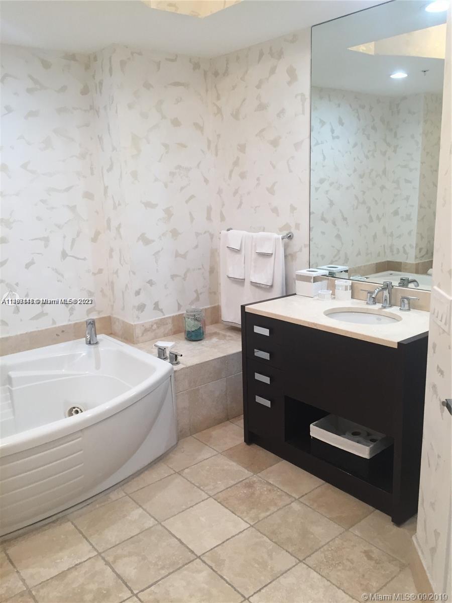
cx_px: 226
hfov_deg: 48.2
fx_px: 505
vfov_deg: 61.7
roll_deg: +1.9
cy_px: 302
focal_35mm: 29
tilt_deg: -12.7
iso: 40
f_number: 2.2
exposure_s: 1/30
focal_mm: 4.15
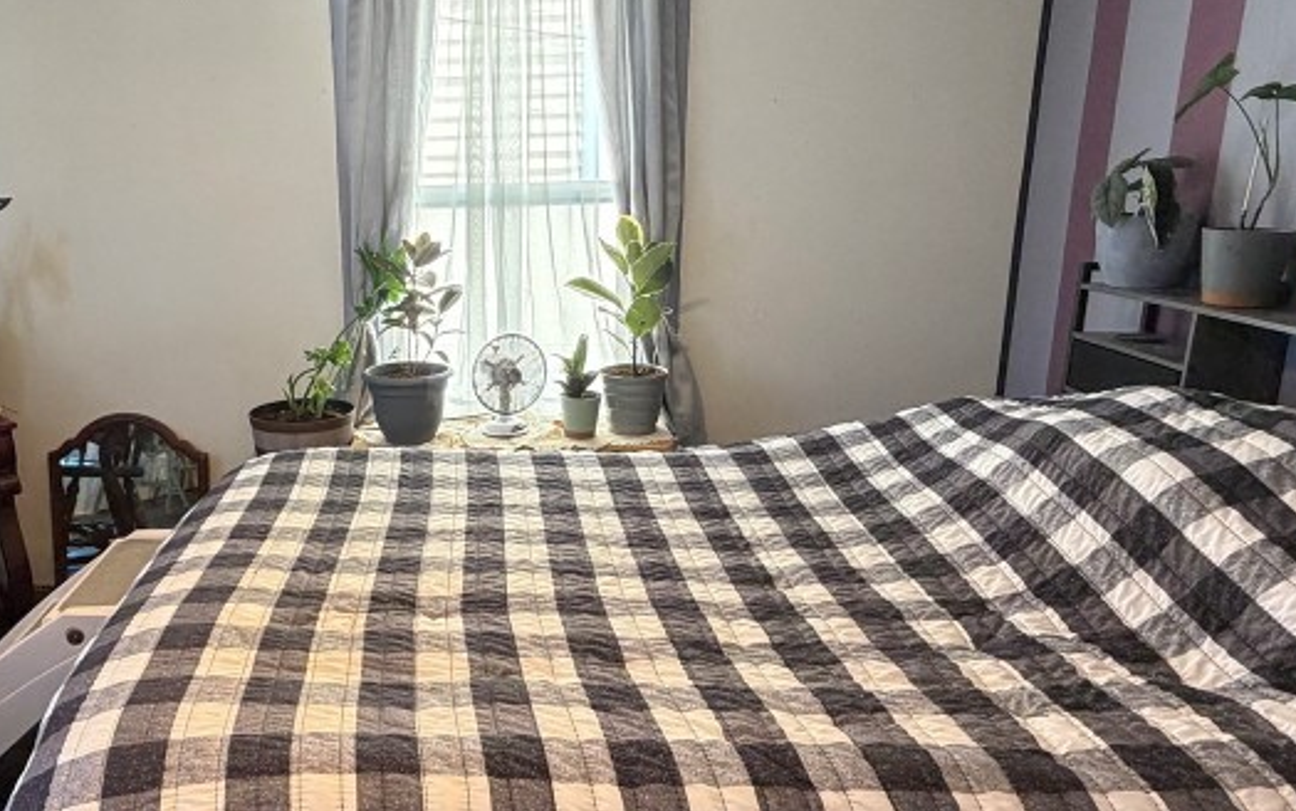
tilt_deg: -14.3
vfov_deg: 43.2
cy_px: 420
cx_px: 413
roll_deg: +2.0
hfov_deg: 62.7
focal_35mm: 29
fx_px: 1025
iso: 320
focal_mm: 2.22
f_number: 2.2
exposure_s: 1/60
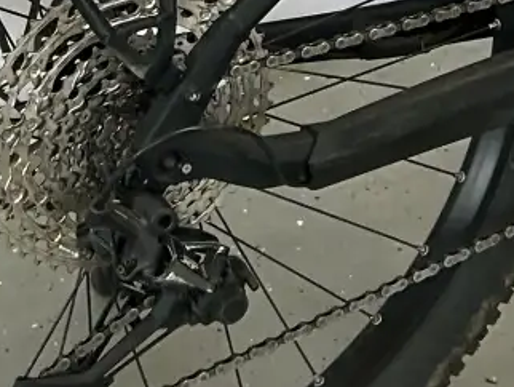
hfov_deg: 12.7
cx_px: 423
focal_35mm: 155
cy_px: -289
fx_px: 2303
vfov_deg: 9.2
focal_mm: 5.7
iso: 125
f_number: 1.5
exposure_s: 1/100
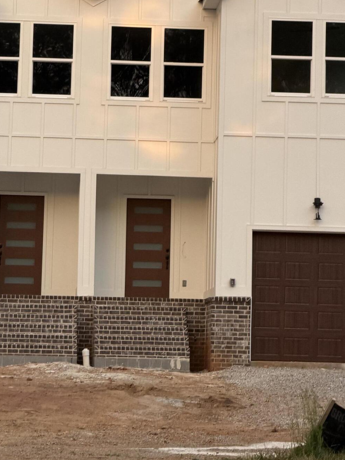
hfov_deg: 9.8
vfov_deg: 13.0
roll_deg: -2.1
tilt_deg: +6.5
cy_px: 117
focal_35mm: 151
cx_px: 151
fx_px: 2008
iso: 160
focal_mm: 16.89
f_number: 2.8
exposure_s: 1/121
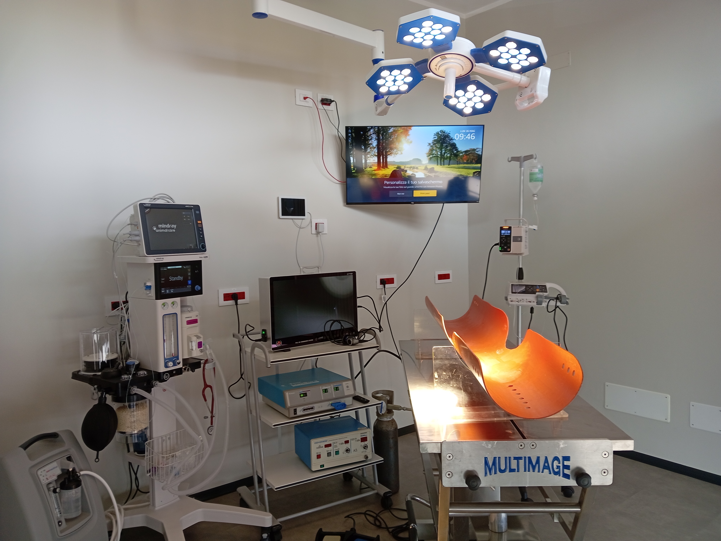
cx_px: 360
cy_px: 270
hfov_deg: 65.3
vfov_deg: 51.4
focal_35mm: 27
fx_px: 562
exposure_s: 1/25
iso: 214
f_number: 1.8
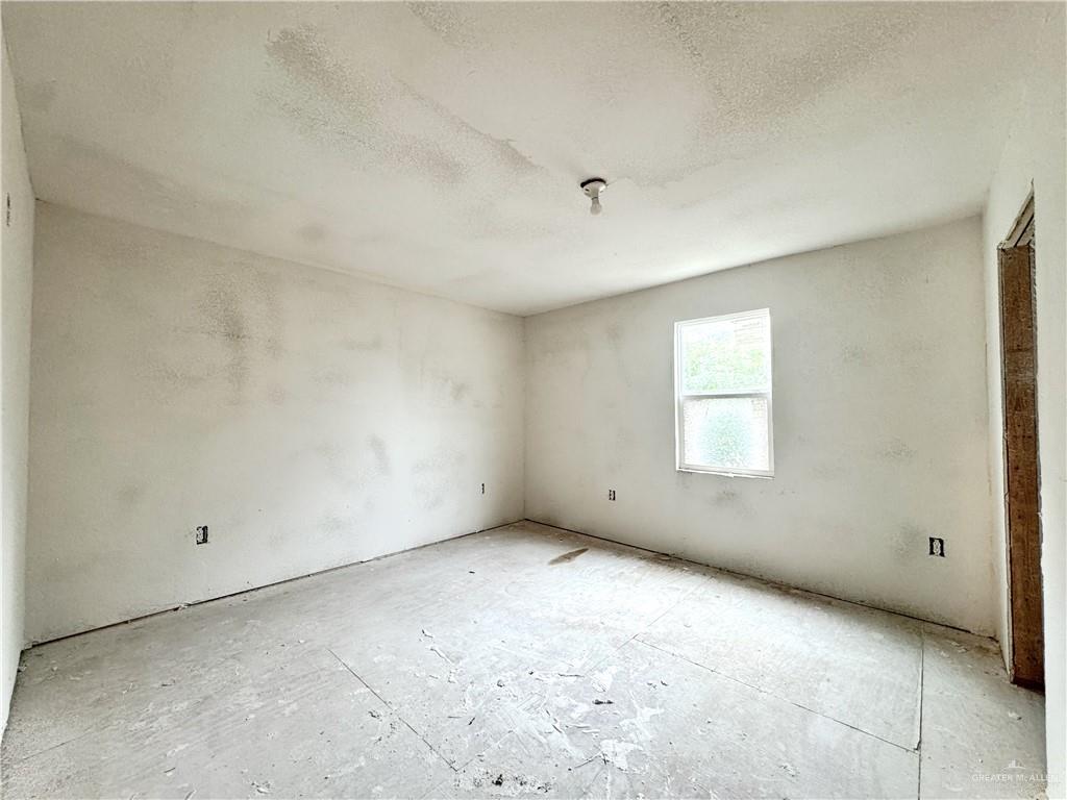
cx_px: 534
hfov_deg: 102.1
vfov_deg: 85.7
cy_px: 400
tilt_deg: +0.8
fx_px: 432
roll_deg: -0.6
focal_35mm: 14
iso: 250
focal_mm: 2.22
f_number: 2.2
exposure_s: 1/60
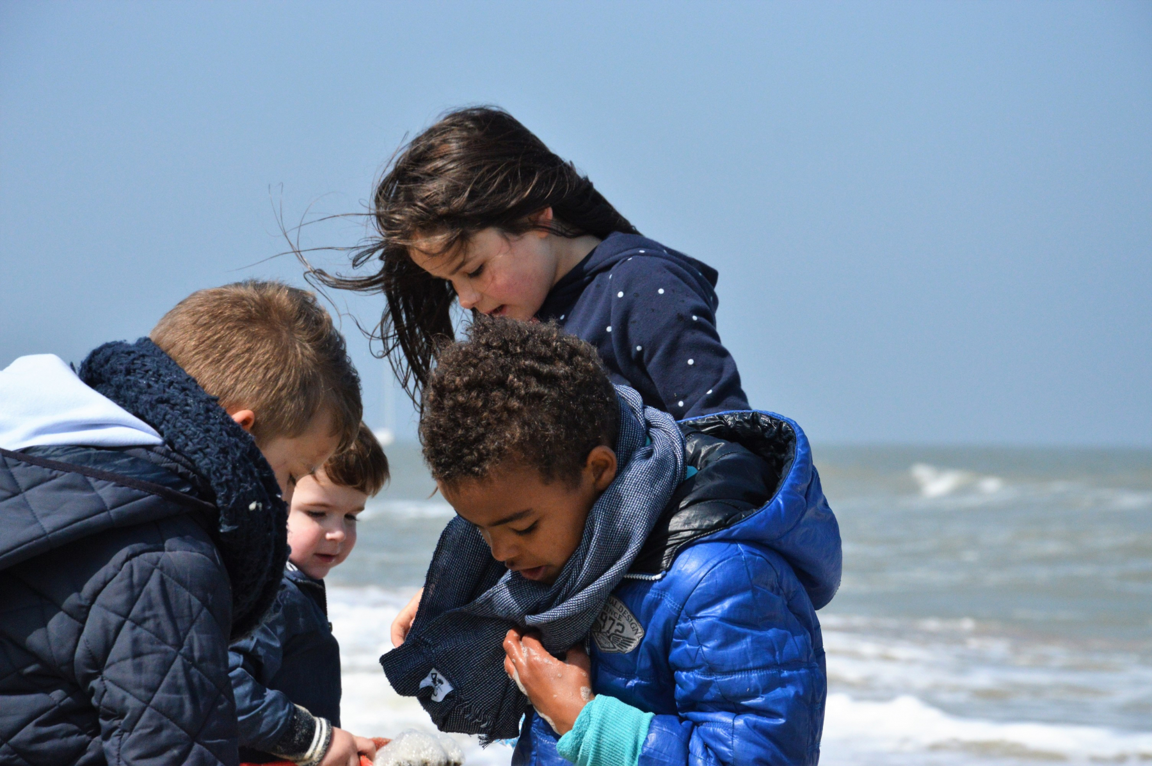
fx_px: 5036
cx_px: 576
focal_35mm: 158
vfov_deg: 8.7
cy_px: 383
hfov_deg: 13.1
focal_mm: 105
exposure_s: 1/3200
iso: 800
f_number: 9
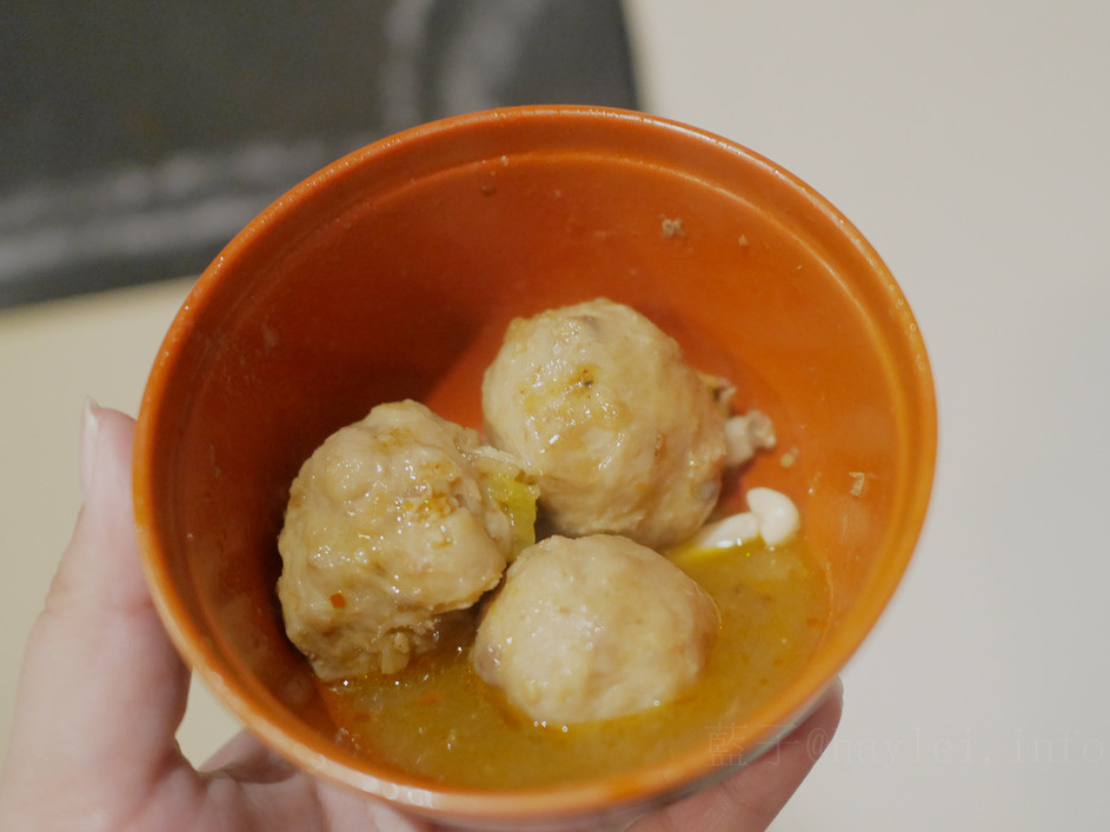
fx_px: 1122
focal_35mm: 35
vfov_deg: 40.6
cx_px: 603
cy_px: 456
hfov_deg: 52.6
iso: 1250
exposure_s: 1/60
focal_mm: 15
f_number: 1.7
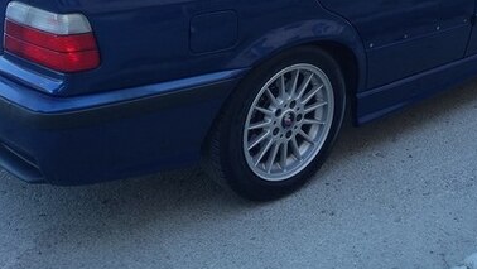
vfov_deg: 19.5
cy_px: -33
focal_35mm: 59
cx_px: 294
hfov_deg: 35.3
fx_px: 747
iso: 50
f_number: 2.2
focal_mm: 3.3
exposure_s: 1/111
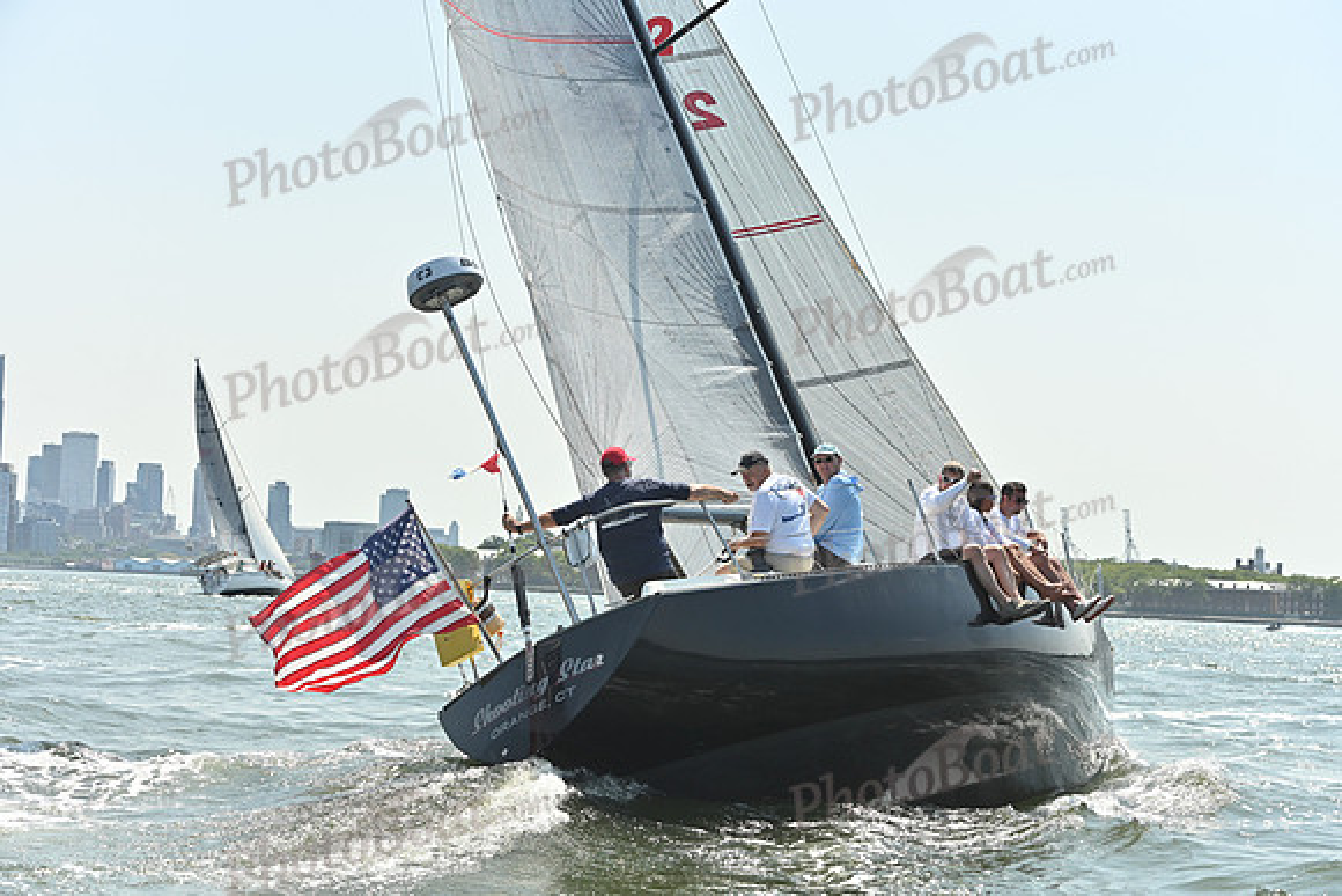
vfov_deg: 19.5
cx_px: 671
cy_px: 448
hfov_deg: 28.8
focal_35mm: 70
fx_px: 2610
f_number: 6.3
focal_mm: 70
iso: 320
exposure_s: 1/1250
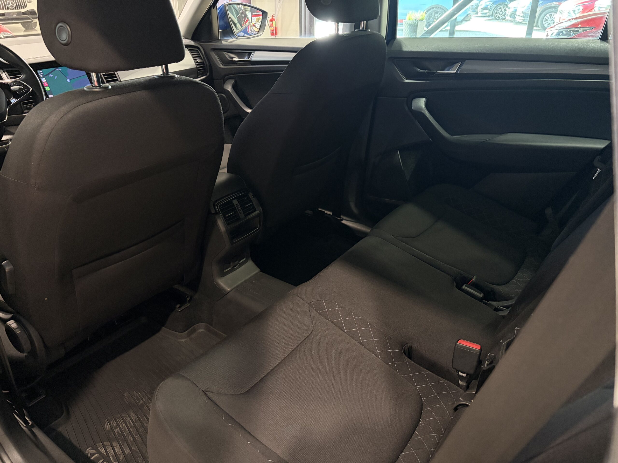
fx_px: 464
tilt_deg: -27.4
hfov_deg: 67.3
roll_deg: +0.3
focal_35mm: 26
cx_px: 309
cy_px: 232
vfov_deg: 53.1
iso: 400
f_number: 1.6
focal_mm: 5.96
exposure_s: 1/60
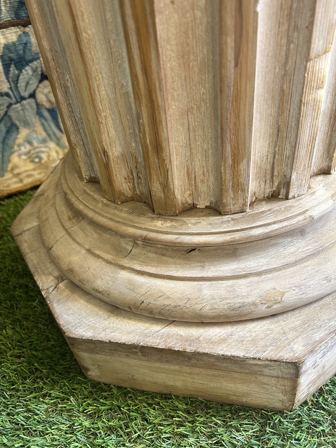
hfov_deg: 53.1
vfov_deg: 67.3
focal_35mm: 26
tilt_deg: -39.0
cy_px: 224
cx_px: 168
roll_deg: +6.3
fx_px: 336
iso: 125
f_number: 1.5
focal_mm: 5.7
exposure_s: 1/50
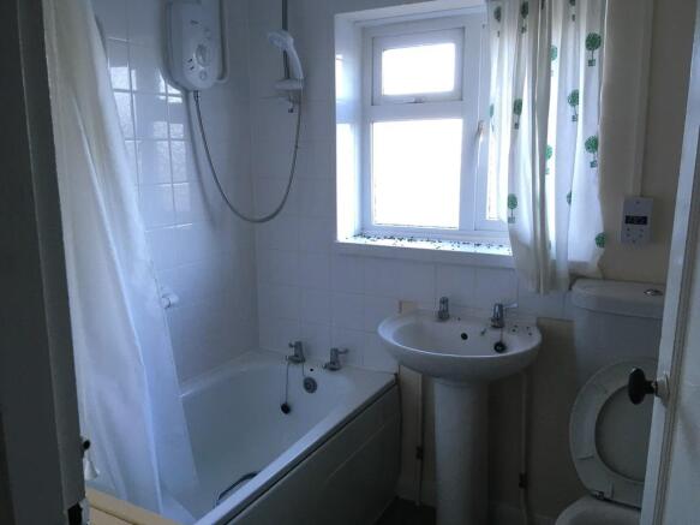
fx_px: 586
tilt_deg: -11.5
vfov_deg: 48.2
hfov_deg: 61.7
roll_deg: +0.5
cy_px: 262
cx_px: 350
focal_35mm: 29
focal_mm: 4.15
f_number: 2.2
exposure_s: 1/33
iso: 50
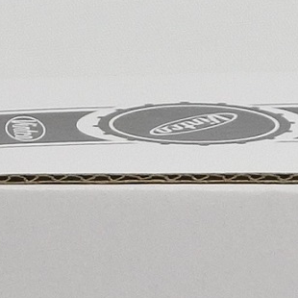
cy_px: 515
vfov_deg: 7.9
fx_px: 2104
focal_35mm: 216
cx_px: -41
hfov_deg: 8.0
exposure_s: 1/160
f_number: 4.5
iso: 400
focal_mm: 16.1
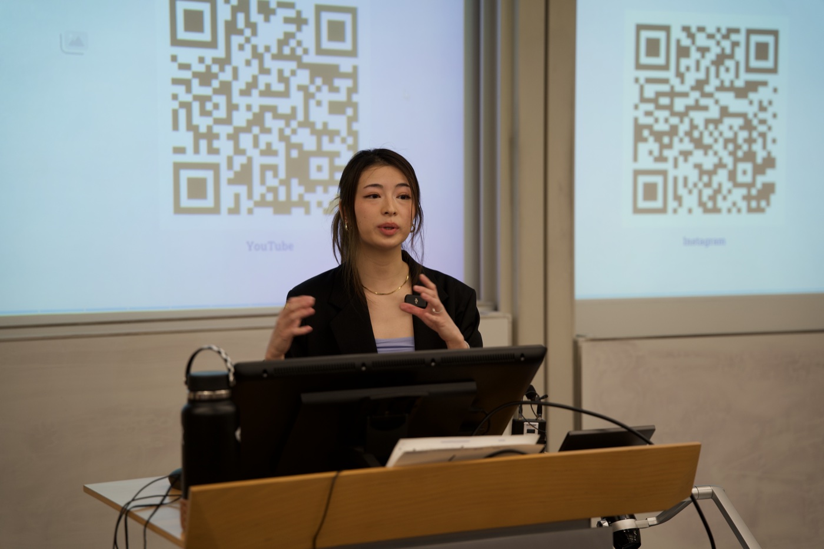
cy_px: 274
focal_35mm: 70
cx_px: 412
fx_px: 1602
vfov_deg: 19.5
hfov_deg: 28.8
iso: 400
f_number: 2.8
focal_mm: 70
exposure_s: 1/100
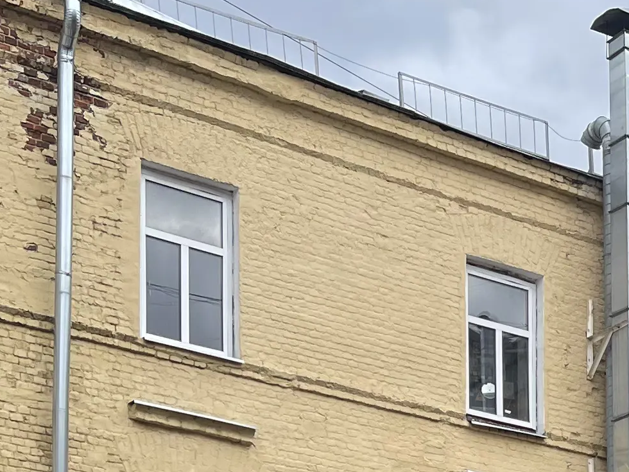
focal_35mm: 107
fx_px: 1944
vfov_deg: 12.4
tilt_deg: +2.5
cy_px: 901
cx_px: 877
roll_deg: +1.1
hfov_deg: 17.0
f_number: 1.6
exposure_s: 1/1353
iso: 32
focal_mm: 5.1
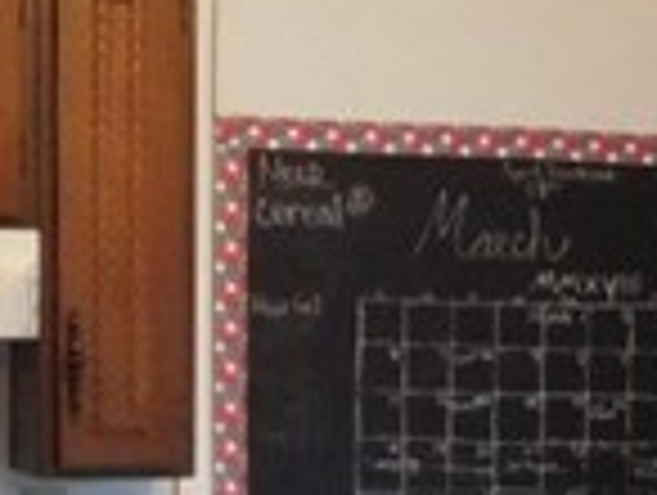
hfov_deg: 12.0
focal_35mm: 161
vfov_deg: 9.1
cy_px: 612
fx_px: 3061
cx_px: 752
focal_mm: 4
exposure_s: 1/25
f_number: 3
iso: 400
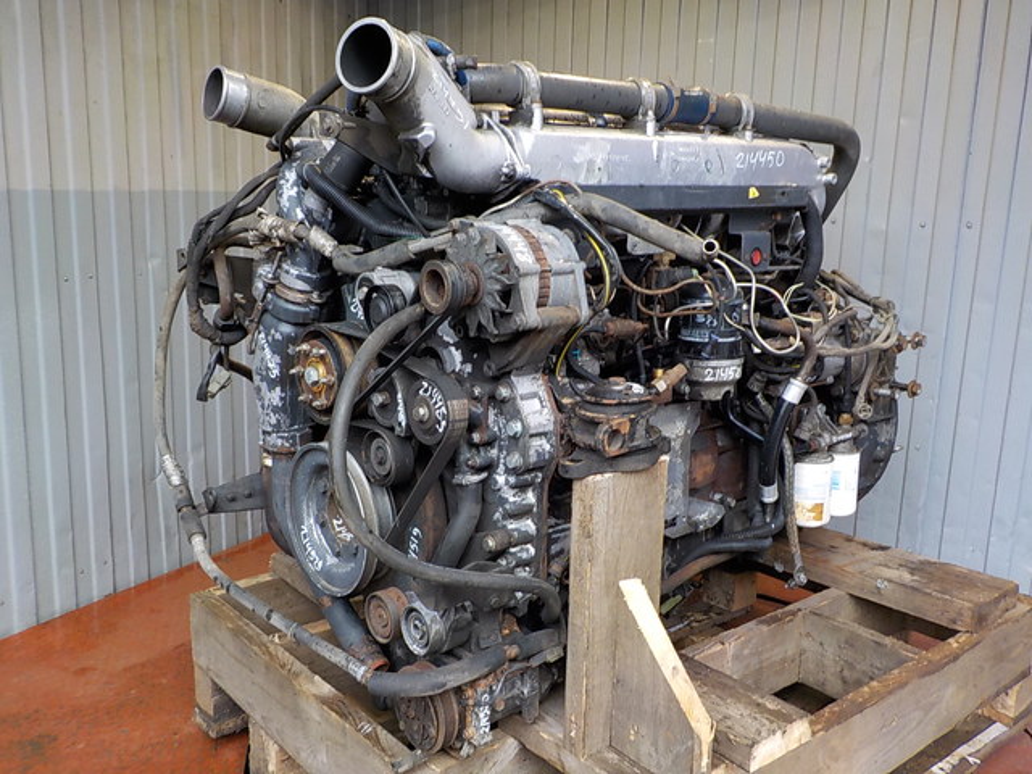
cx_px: 516
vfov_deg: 46.8
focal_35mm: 30
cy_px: 387
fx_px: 894
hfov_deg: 60.0
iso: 125
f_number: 3.3
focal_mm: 4.1
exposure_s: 1/30
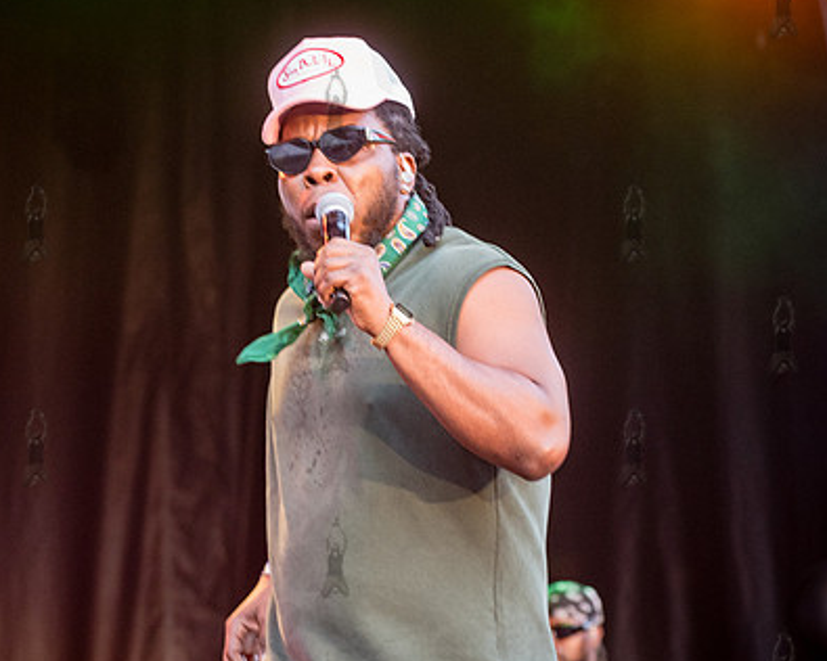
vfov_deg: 10.0
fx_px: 3794
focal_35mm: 155
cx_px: 408
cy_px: 325
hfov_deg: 12.4
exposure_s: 1/250
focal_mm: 100
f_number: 4.5
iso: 1600
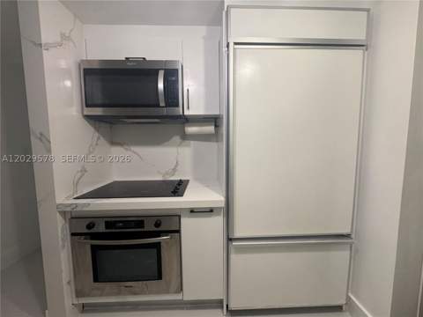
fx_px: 171
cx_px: 212
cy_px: 158
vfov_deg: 85.7
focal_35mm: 14
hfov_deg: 102.1
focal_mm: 2.22
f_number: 2.2
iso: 250
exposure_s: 1/120
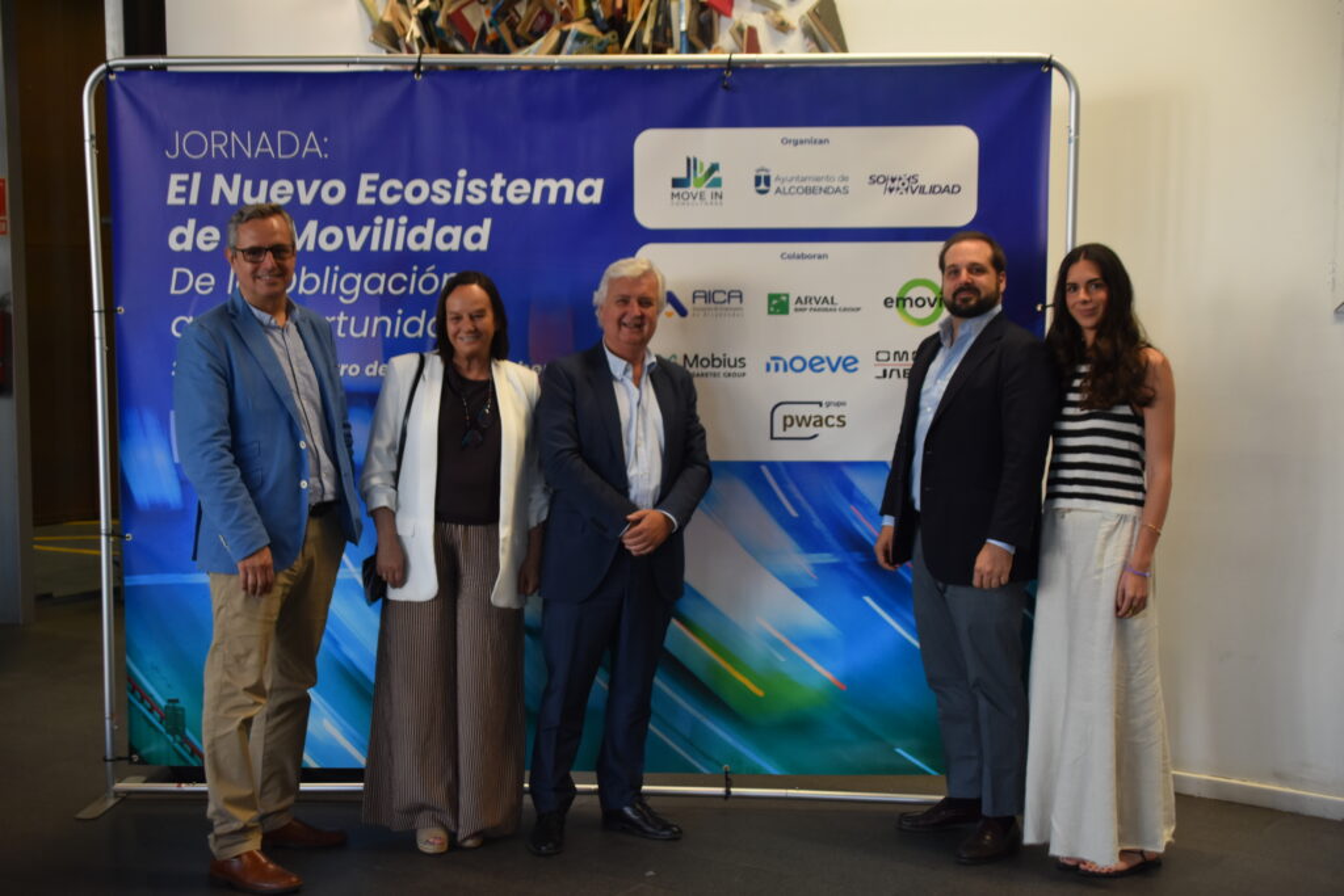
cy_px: 448
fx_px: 1792
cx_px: 672
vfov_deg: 28.1
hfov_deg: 41.1
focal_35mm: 48
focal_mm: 32
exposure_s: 1/80
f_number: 4.2
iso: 800
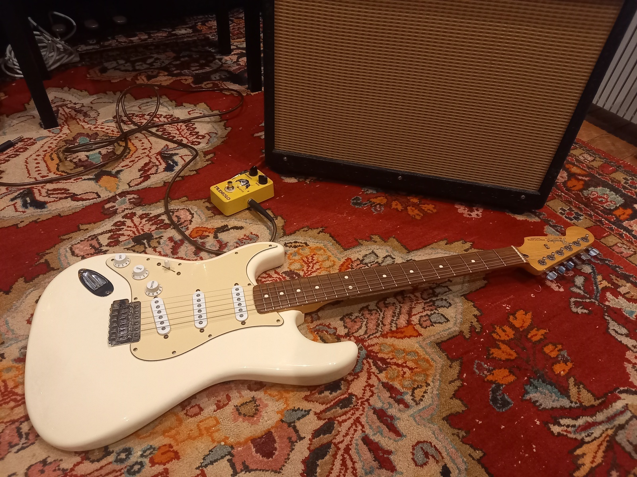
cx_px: 318
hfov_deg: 69.4
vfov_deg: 54.9
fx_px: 460
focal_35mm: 25
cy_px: 238
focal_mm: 4.6
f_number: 2
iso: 800
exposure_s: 1/25
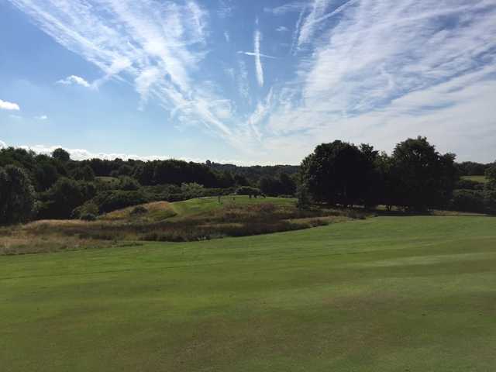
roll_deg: -1.3
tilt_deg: -1.8
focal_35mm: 29
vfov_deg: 48.2
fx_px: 416
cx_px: 248
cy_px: 186
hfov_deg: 61.7
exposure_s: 1/4405
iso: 32
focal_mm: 4.15
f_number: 2.2
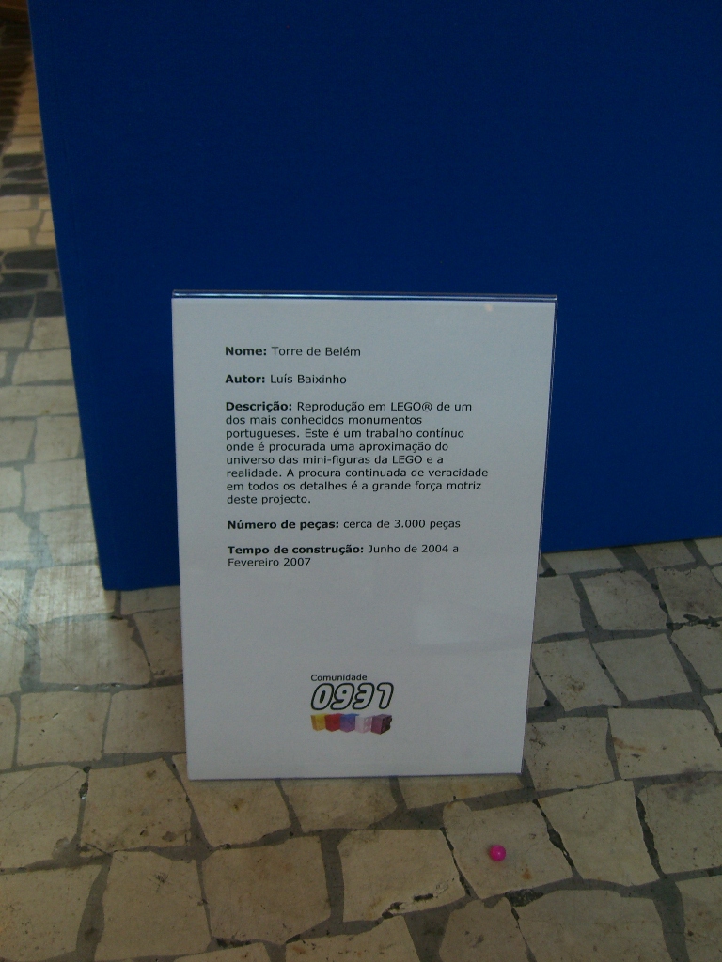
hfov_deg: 37.7
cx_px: 361
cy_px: 481
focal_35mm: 38
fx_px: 1057
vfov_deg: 49.0
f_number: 2.8
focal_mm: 7.9
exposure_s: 1/60
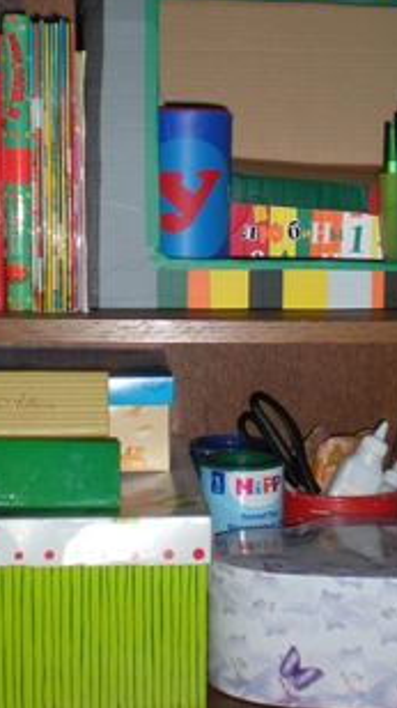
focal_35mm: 70
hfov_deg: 17.2
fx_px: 1311
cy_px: 274
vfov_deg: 30.1
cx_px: 211
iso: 64
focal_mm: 7.4
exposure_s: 1/60
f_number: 3.5
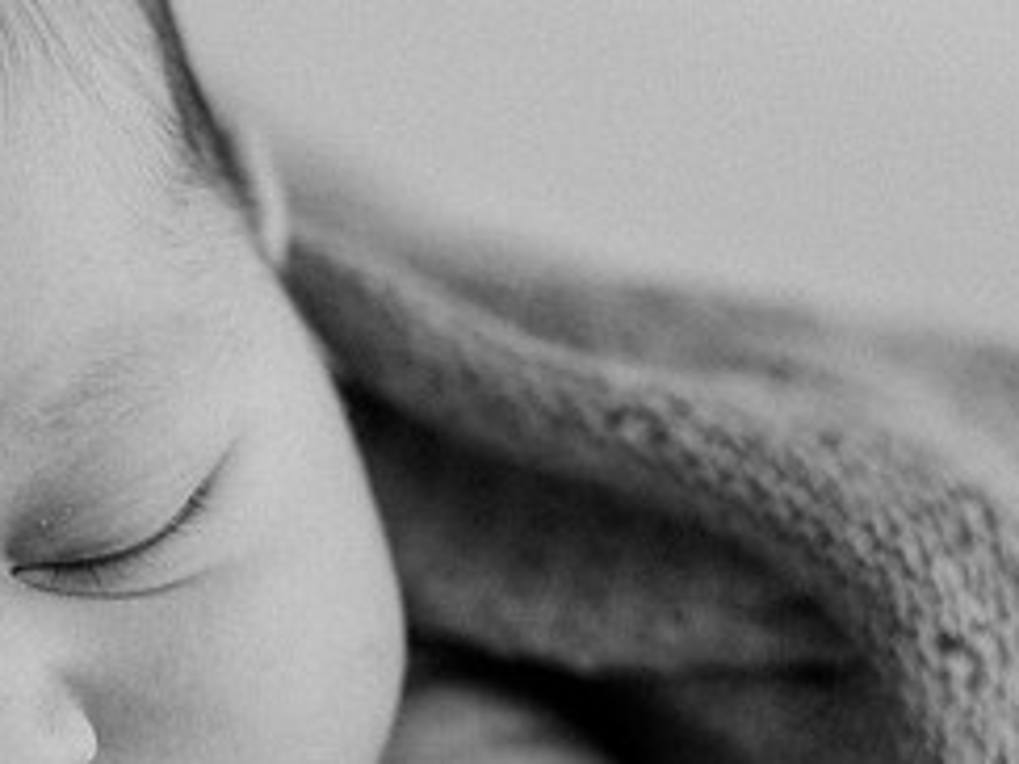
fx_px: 3796
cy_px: 544
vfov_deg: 11.5
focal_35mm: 129
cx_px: 113
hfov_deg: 15.1
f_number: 2
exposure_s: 1/160
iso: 160
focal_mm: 50
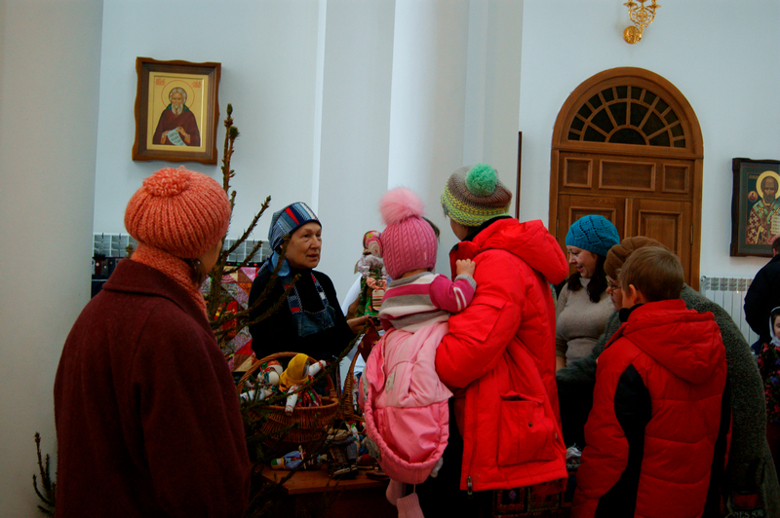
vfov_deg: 31.8
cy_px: 259
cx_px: 390
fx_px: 909
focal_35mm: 42
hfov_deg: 46.4
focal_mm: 28
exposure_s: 1/20
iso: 400
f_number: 4.5
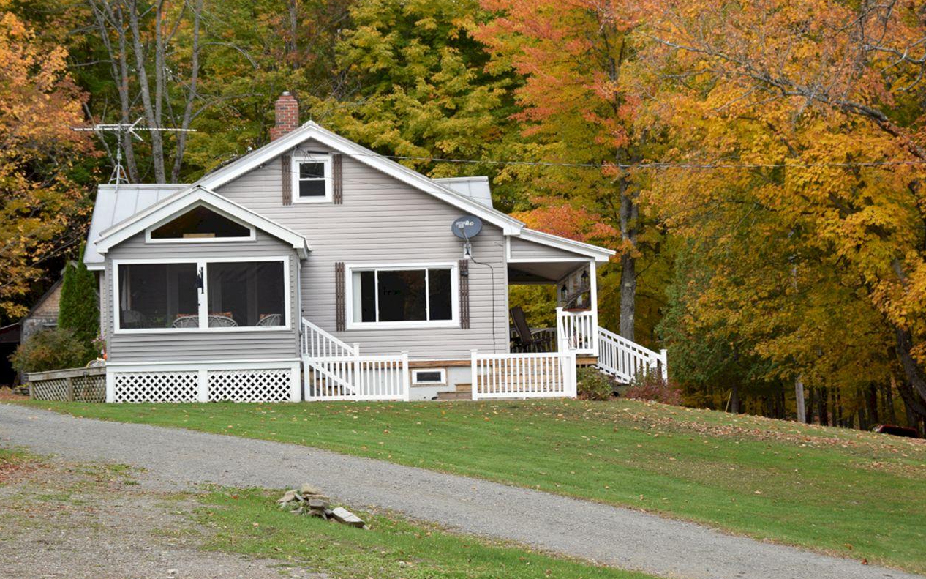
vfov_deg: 13.1
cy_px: 298
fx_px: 2513
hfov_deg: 20.9
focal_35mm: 100
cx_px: 387
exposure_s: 1/250
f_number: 8
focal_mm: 55
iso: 200
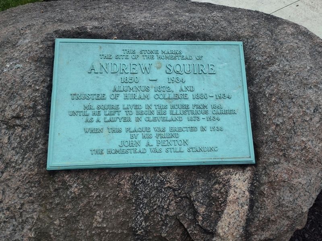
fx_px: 214
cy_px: 120
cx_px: 161
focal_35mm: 23
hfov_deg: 73.9
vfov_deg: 58.9
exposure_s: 1/120
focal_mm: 5.56
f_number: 1.8
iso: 182
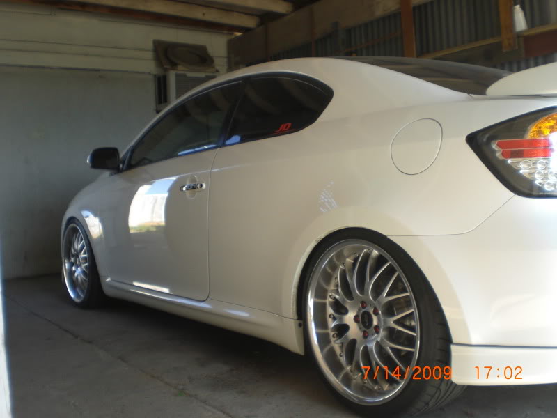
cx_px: 278
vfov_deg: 37.7
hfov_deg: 49.0
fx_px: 611
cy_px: 209
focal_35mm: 38
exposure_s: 1/125
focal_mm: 6.3
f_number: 3.1
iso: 100
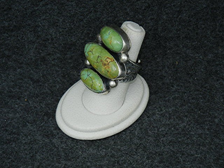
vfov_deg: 14.5
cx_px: 112
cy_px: 84
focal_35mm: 102
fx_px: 660
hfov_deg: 19.3
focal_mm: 18.3
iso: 477
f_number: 4.5
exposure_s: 1/30
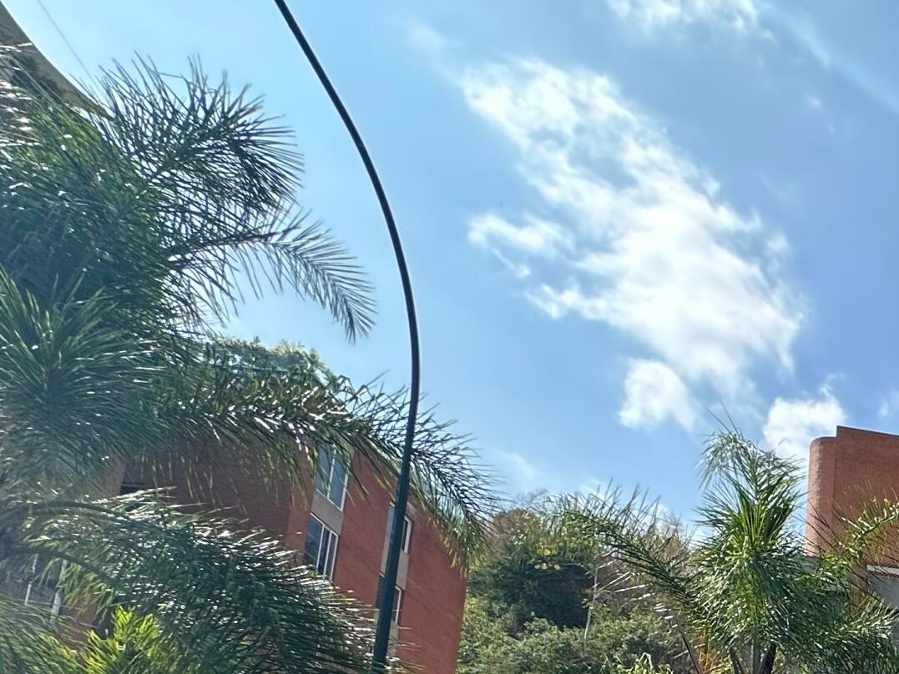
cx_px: 1212
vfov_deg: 29.0
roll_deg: +1.7
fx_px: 1013
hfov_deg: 32.9
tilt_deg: +11.2
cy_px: 902
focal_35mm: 39
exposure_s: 1/796
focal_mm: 2.22
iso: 40
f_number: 2.2
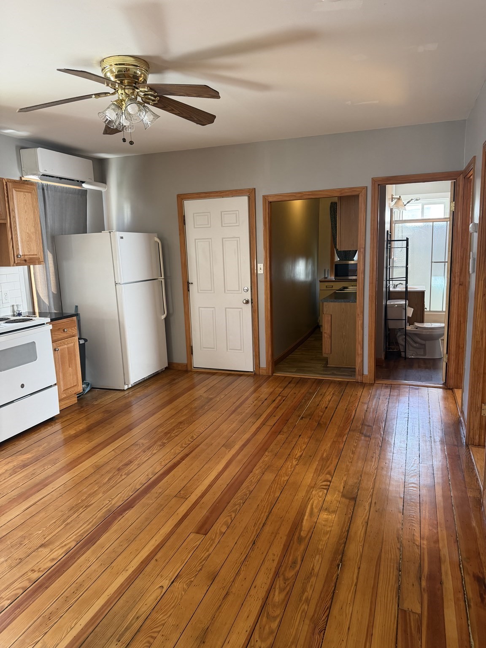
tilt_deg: -9.8
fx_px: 449
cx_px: 243
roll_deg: +1.7
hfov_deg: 56.8
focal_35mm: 24
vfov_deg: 71.6
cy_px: 324
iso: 200
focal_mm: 6.76
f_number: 1.78
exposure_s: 1/70
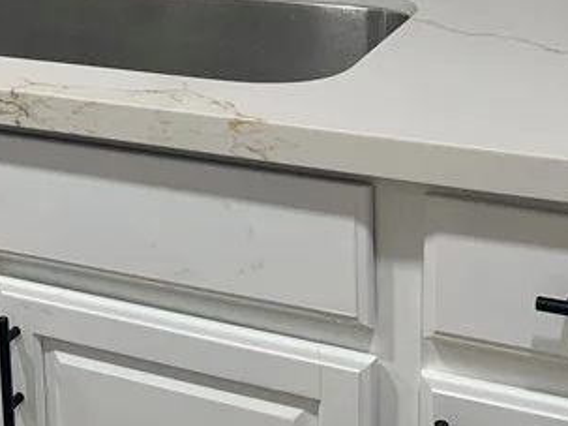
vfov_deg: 16.3
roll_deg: +2.8
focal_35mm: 88
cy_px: -38
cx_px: -21
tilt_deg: -12.0
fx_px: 1443
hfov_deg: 21.4
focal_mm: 4.25
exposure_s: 1/60
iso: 64
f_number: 1.8
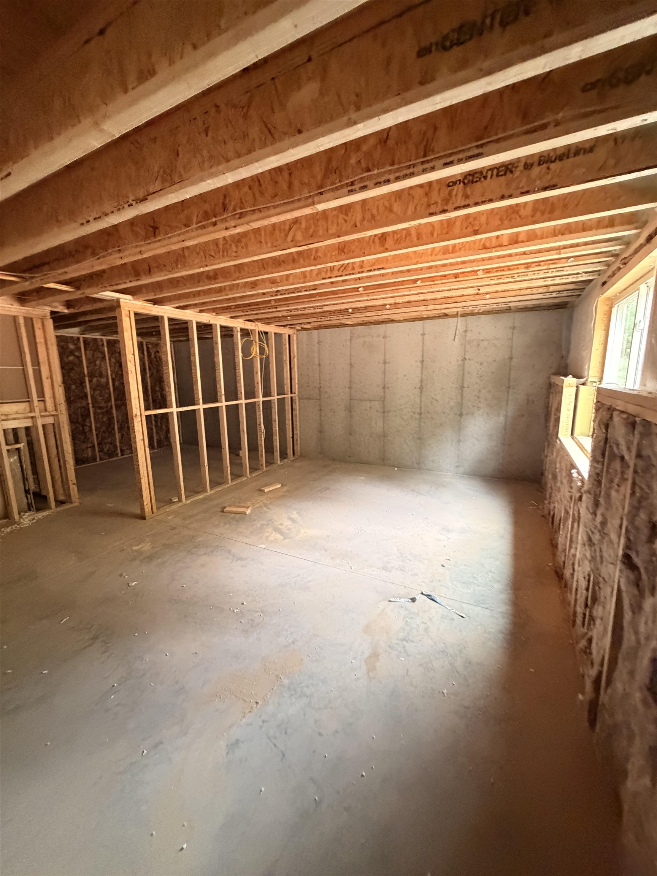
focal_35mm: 14
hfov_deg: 85.7
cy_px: 438
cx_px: 328
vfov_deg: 102.1
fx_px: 354
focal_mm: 2.22
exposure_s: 1/60
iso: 640
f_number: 2.2
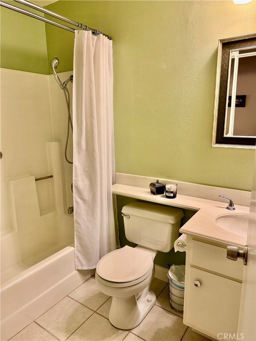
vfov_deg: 71.6
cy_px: 170
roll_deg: +0.5
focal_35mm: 24
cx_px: 128
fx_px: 237
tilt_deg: -11.5
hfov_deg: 56.8
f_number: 1.78
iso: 200
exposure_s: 1/120
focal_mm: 6.76
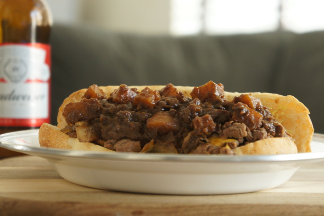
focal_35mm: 82
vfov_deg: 16.5
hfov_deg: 24.6
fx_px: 742
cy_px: 108
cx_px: 162
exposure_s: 1/20
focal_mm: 55
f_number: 5.6
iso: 800
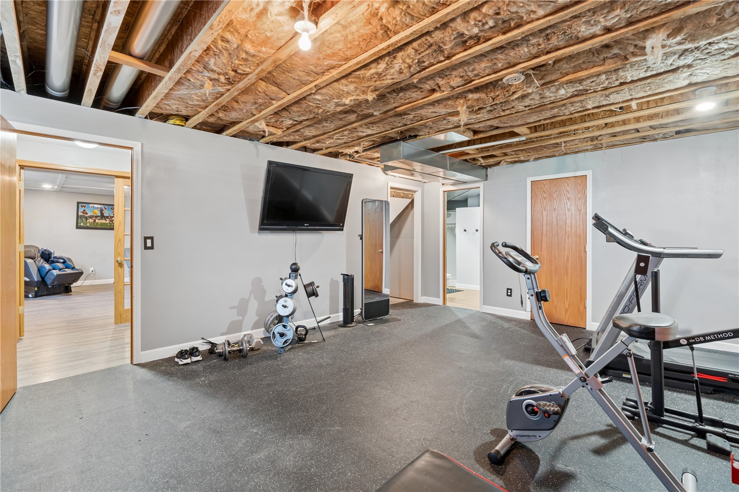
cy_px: 246
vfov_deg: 70.4
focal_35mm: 17
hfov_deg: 93.3
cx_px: 370
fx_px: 349
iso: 400
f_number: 9
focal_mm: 17
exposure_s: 1/1.25
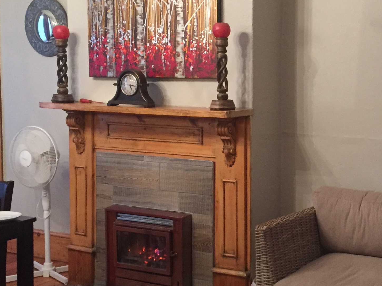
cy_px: 139
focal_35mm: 65
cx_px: 295
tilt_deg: -5.6
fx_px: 717
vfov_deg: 22.6
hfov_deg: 29.3
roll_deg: -1.0
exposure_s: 1/33
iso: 250
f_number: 2.2
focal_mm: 4.15
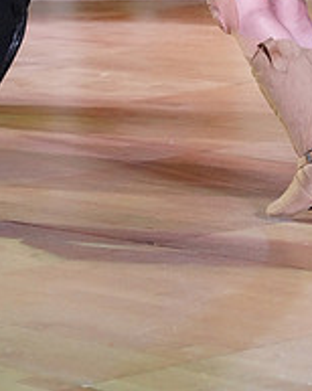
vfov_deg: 7.5
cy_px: -172
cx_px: 100
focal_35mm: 254
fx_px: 2936
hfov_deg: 6.1
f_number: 4
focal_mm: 90
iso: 4000
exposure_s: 1/400
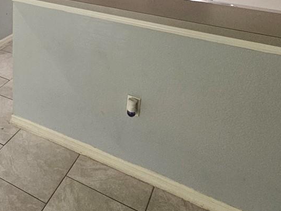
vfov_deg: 32.3
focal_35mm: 39
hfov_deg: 43.3
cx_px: 23
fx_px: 317
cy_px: -22
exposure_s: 1/60
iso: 250
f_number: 2.2
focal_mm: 1.7
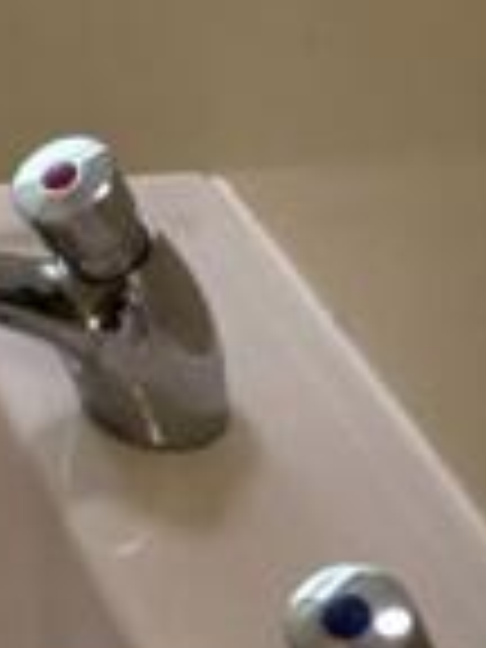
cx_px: -1215
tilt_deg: -9.4
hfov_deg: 6.8
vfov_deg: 8.2
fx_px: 3463
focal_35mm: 185
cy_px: -1598
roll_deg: +0.1
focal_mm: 5.96
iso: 40
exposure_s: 1/130
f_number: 1.6
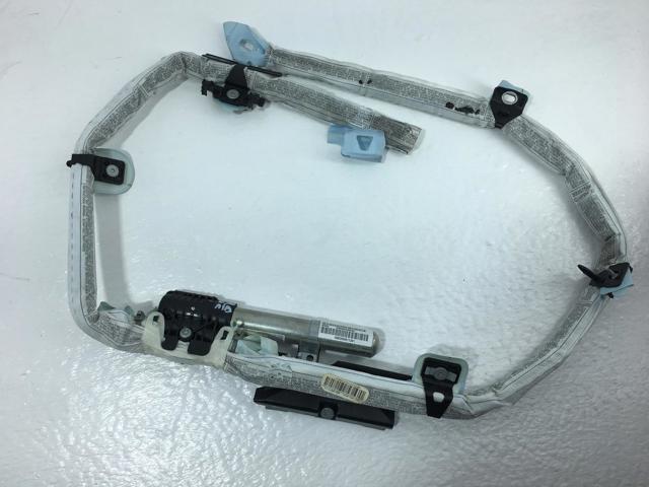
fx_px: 544
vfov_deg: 48.2
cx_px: 324
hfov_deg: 61.7
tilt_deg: -78.3
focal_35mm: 29
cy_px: 244
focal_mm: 4.15
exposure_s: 1/394
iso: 25
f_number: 2.2
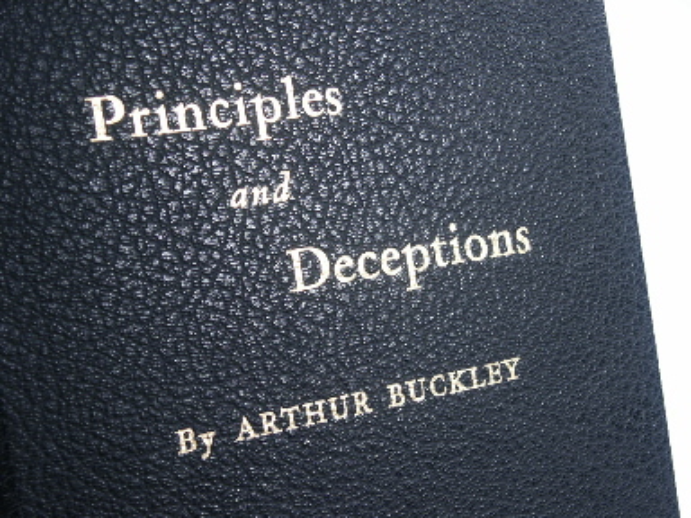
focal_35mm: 78
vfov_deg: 18.9
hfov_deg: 25.0
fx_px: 1557
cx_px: 346
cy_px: 259
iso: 100
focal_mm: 15.54
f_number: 3.6
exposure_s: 1/60
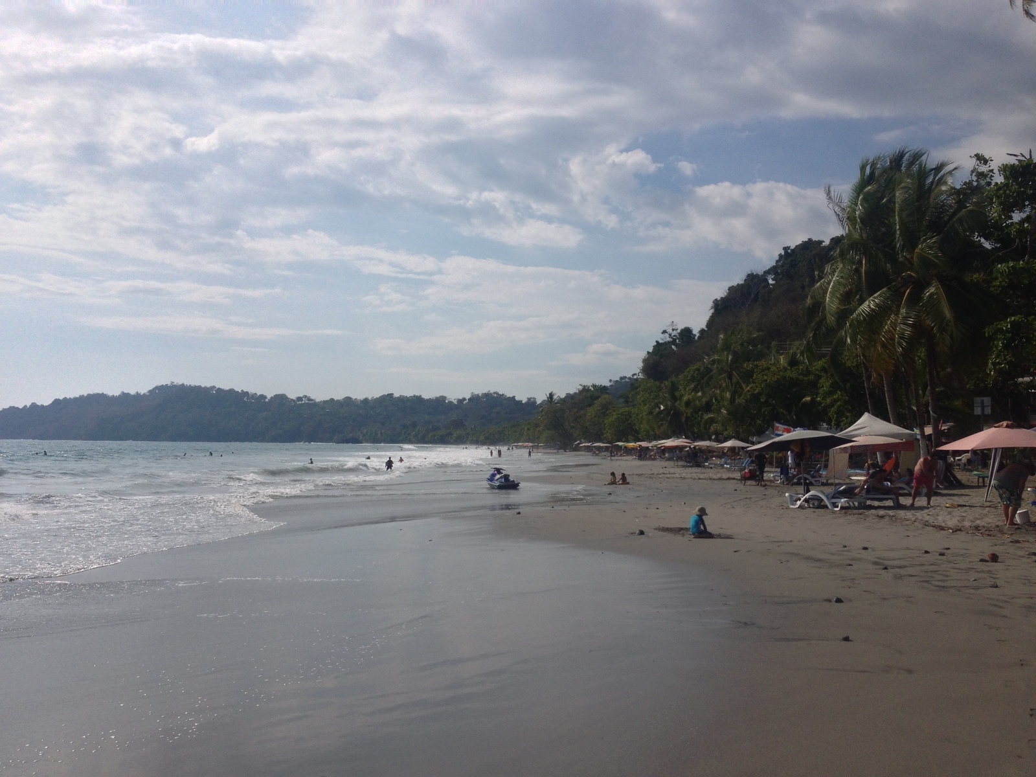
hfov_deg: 52.6
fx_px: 1047
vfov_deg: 40.7
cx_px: 518
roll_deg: -0.4
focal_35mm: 35
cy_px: 388
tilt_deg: +1.0
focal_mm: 4.28
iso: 50
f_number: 2.4
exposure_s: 1/5525
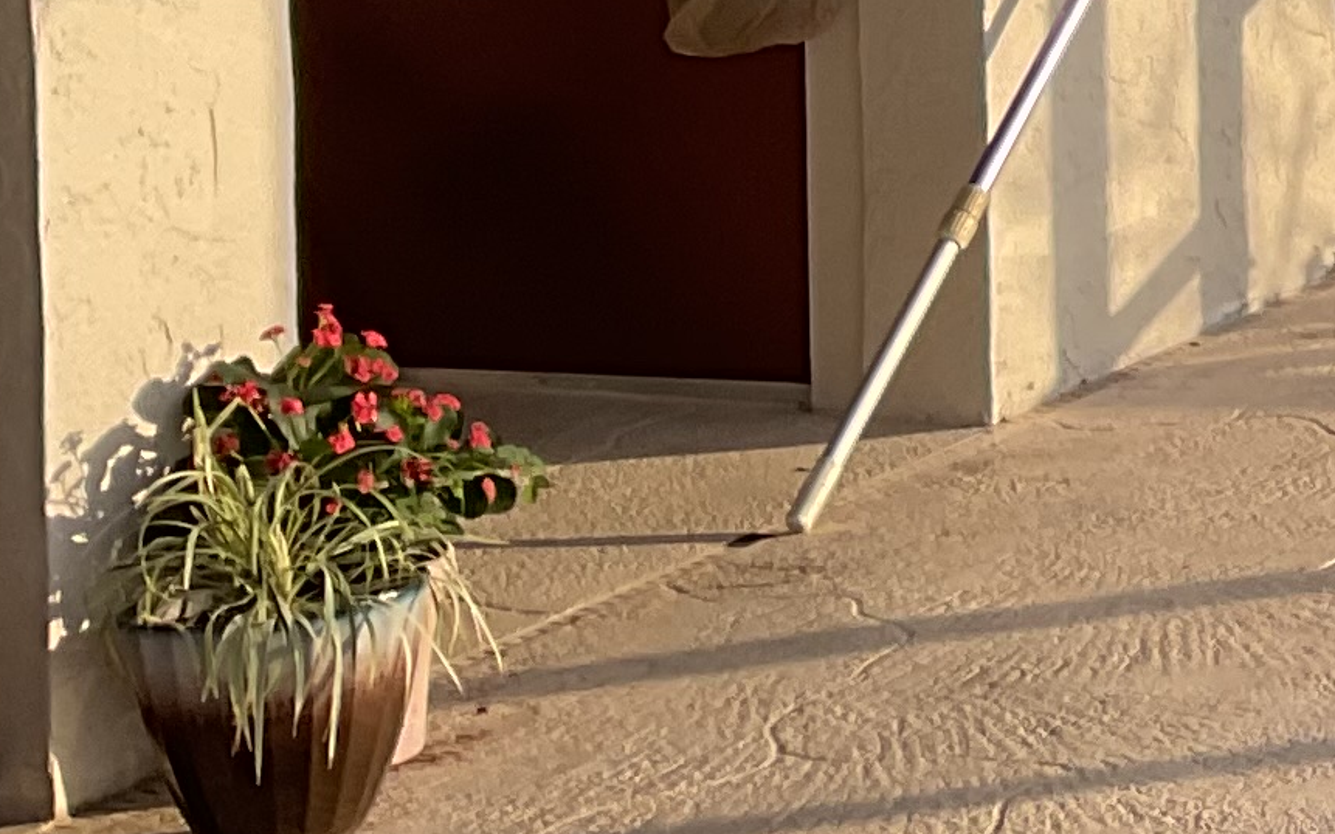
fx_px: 5239
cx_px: 3078
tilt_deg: -1.9
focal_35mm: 144
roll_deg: -0.5
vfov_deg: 8.7
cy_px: -699
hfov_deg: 12.0
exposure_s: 1/241
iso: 16
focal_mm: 3
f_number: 1.8
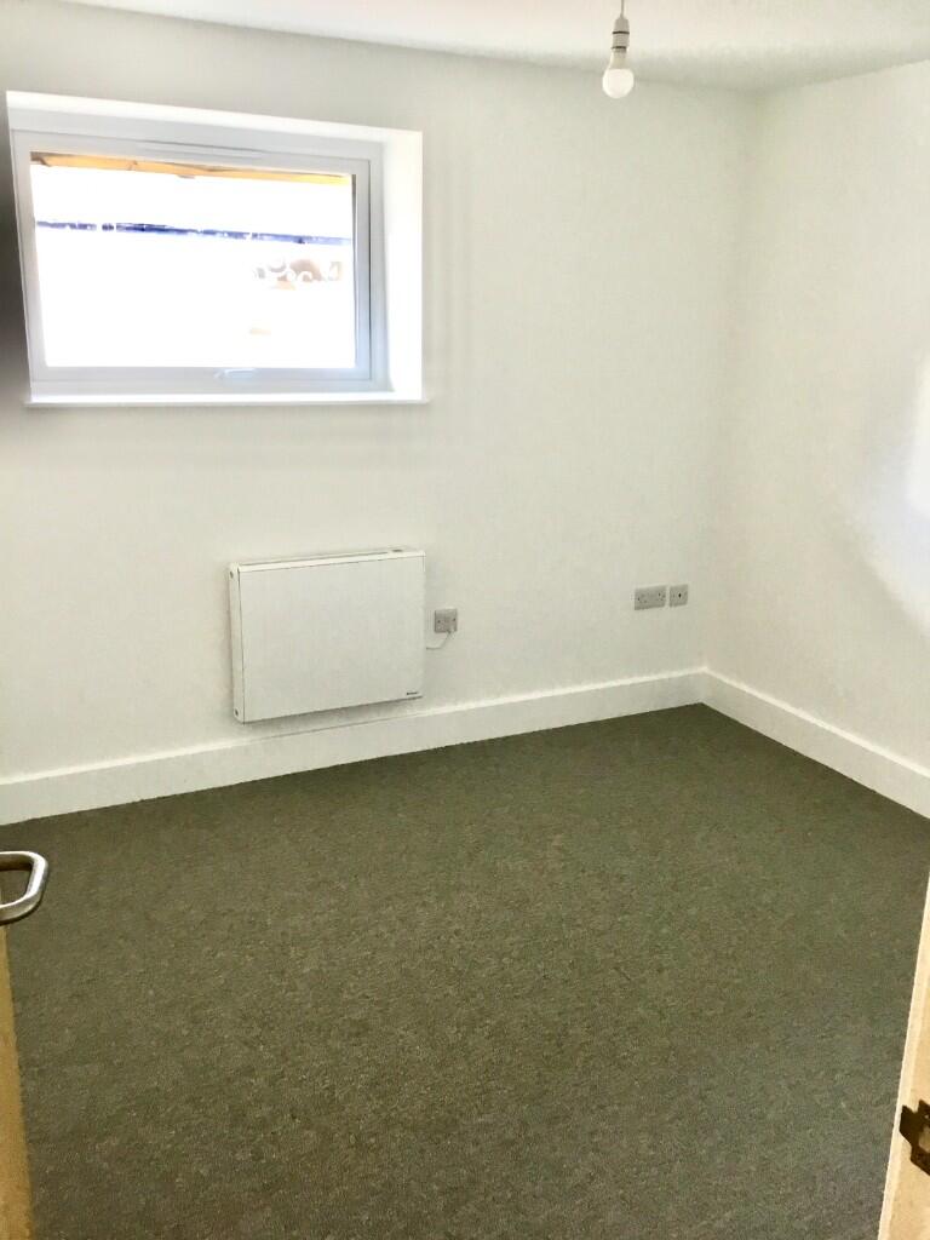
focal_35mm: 31
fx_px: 1110
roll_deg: +0.6
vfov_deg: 58.4
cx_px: 465
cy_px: 620
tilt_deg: -16.0
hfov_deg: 45.4
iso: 40
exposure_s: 1/33
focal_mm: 3.3
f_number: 2.4
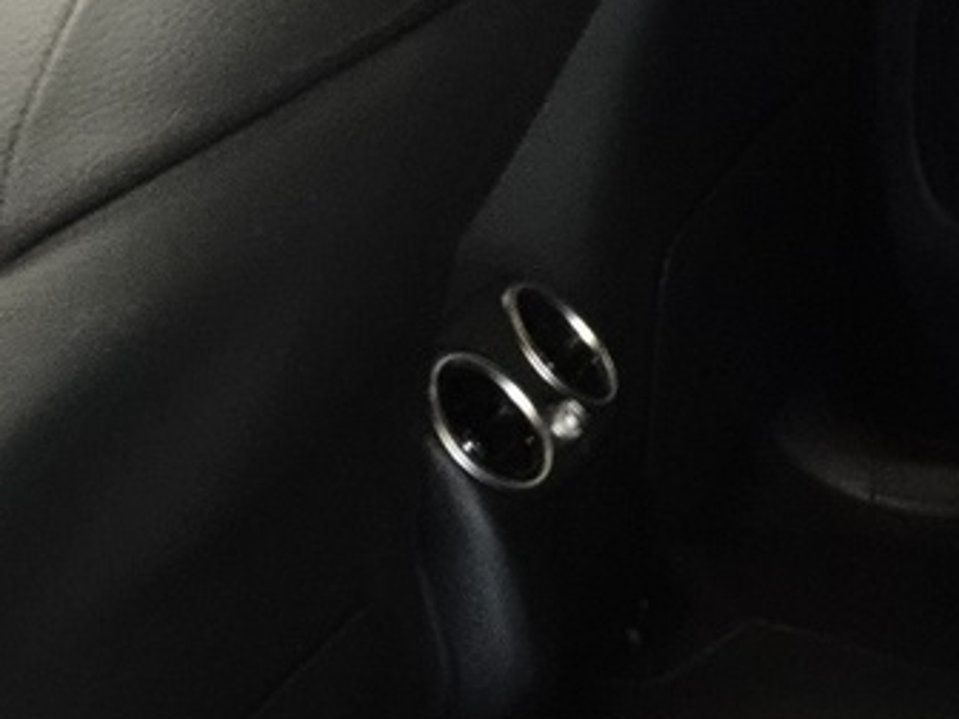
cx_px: 1447
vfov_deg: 14.0
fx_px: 2854
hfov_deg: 17.2
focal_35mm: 103
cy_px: 793
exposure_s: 1/8
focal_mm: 4.25
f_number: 3.5
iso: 800
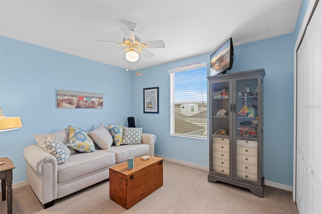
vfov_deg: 73.7
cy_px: 107
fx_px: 143
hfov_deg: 96.7
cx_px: 161
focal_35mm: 16
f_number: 8
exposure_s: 1/4
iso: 200
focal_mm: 16
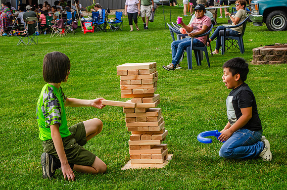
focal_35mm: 98
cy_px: 95
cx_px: 144
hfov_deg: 21.0
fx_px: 776
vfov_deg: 14.0
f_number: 7.1
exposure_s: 1/200
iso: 200
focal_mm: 65
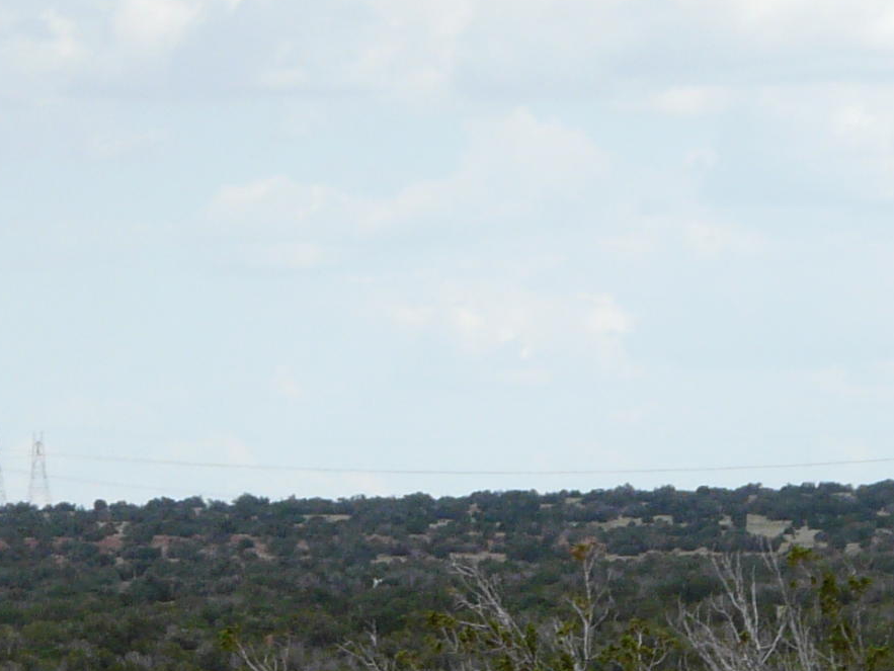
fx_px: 12634
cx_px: -326
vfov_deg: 3.0
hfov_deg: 4.0
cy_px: 1075
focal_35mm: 489
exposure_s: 1/250
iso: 100
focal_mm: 23.7
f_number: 5
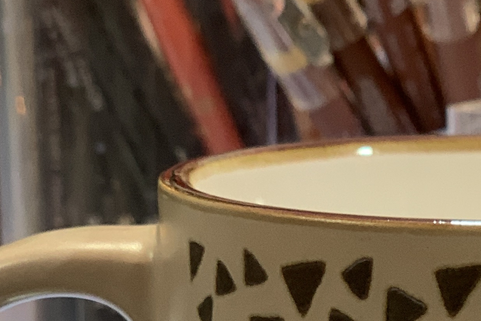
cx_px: 502
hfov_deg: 11.5
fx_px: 2364
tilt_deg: -13.0
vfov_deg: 7.6
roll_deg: -0.1
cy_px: 511
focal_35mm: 177
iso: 125
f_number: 2.4
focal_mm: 6
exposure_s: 1/50
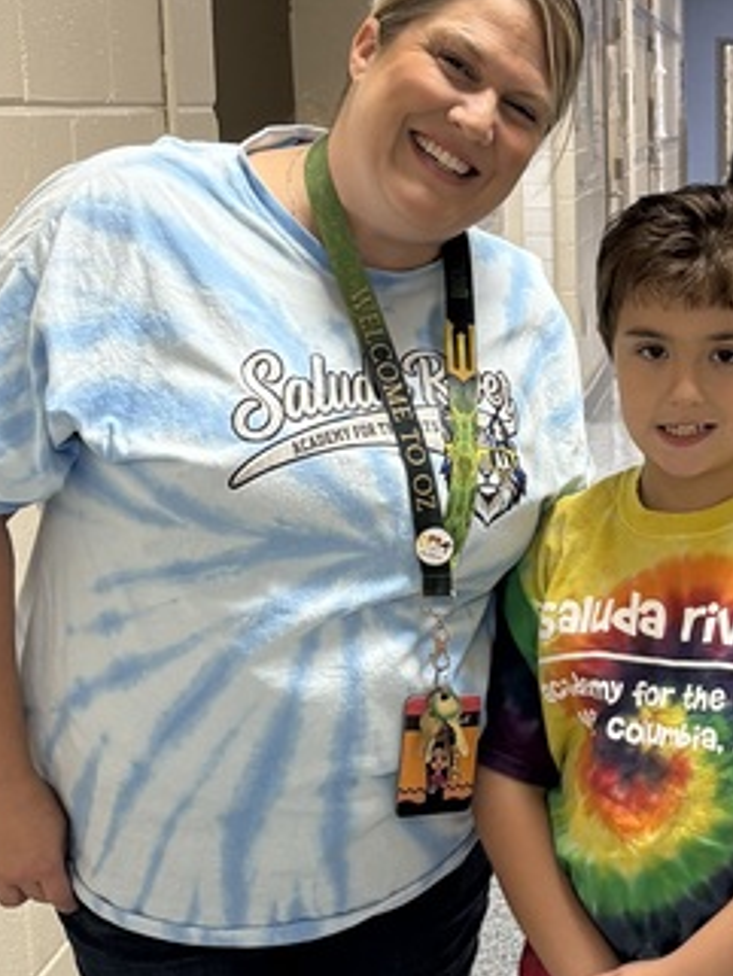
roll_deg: -0.3
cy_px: 666
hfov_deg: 17.4
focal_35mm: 83
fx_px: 2342
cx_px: 736
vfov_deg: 23.4
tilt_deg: -13.1
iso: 200
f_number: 1.6
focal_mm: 5.96
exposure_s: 1/60
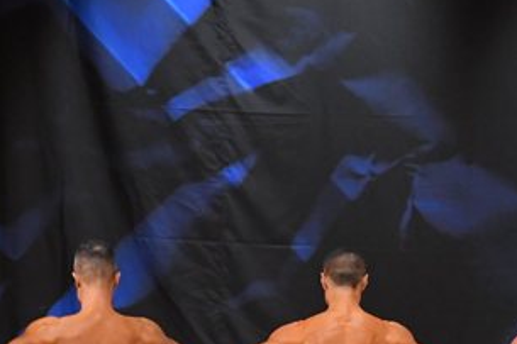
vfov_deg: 3.6
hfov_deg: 5.4
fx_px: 5468
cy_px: 361
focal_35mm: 381
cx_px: 72
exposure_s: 1/400
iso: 5000
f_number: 5.6
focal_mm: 100
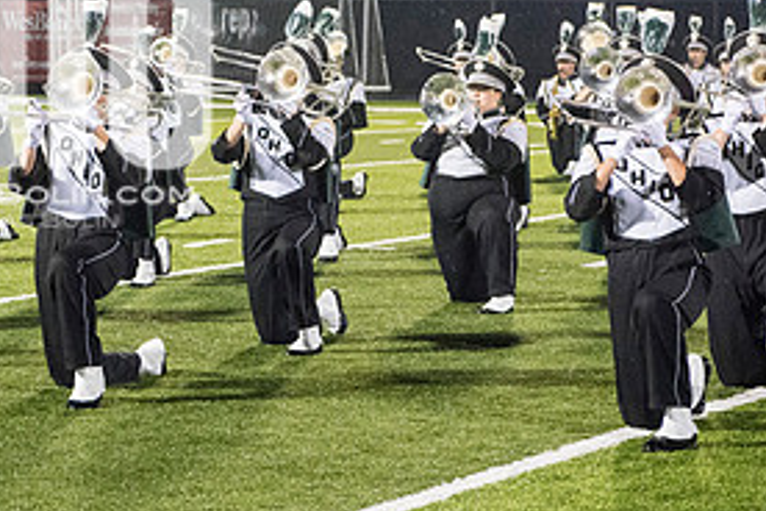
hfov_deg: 13.8
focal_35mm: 147
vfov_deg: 9.3
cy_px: 96
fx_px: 3128
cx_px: 3
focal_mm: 70
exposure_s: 1/320
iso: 5000
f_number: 5.6
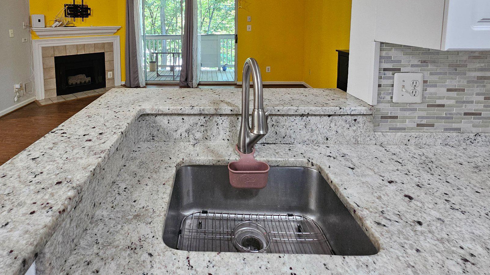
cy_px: 45
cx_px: 196
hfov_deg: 91.5
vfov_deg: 55.5
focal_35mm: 18
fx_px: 234
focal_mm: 2.2
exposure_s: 1/40
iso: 320
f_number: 2.2
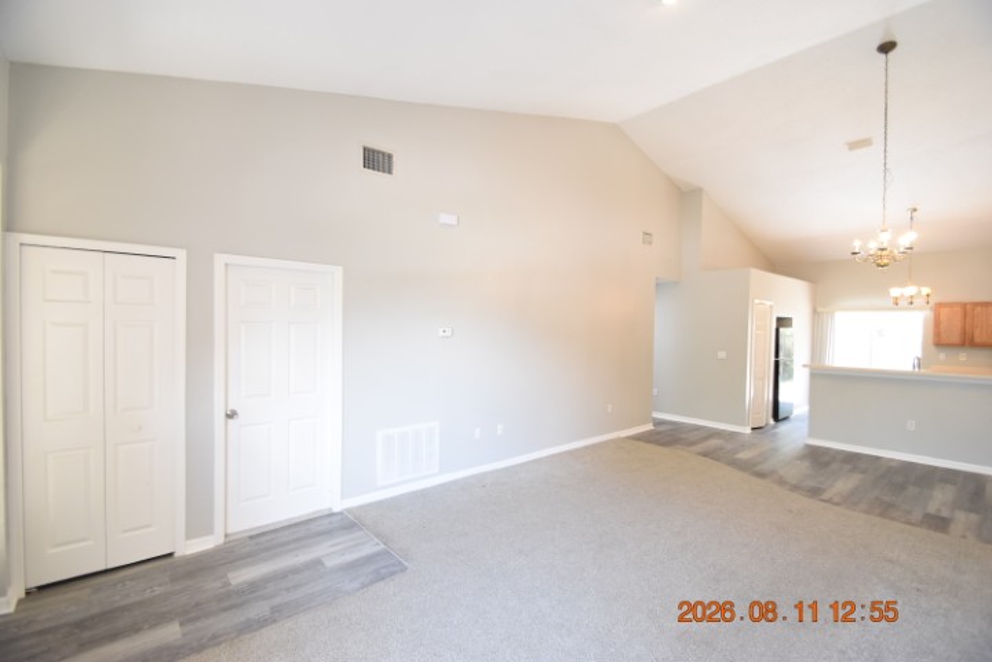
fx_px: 413
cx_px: 496
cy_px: 331
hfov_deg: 100.4
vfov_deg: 77.3
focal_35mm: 15
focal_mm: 10
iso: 1000
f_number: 3.5
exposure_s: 1/60
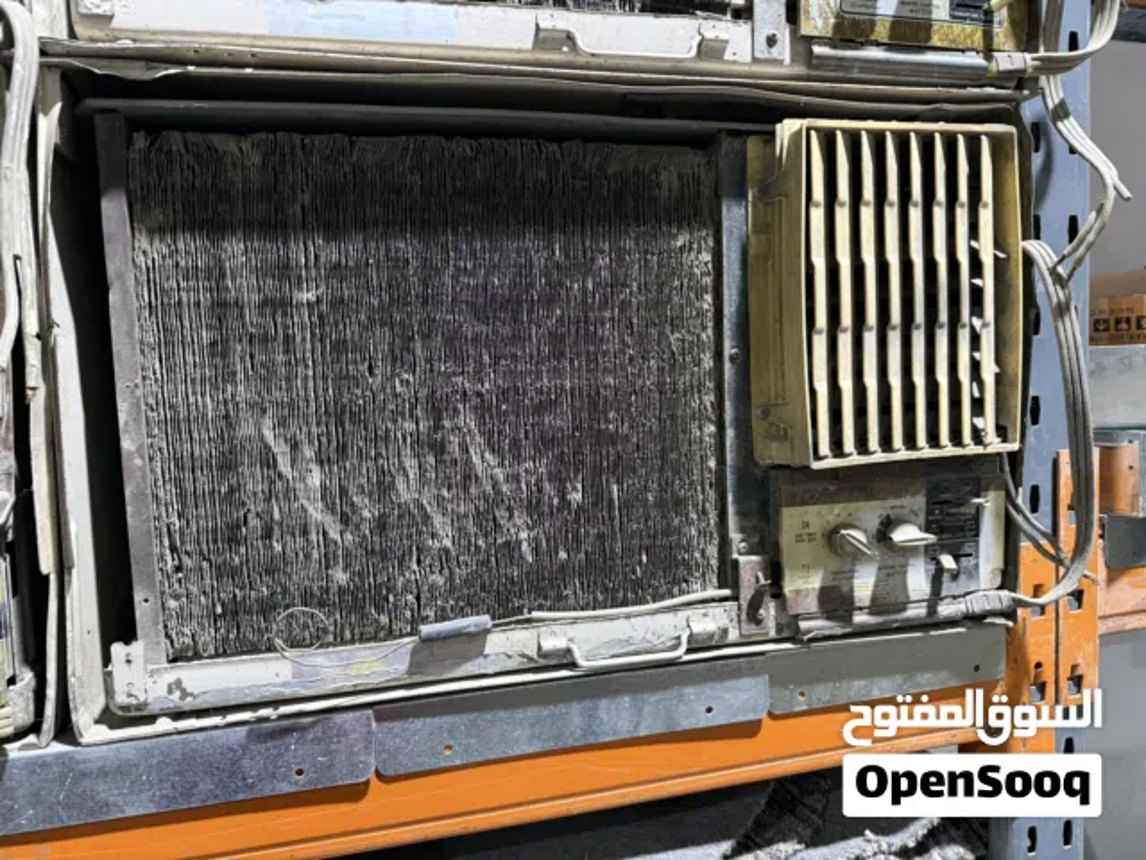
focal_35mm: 24
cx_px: 573
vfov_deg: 56.8
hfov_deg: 71.6
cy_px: 430
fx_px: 795
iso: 320
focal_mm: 6.76
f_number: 1.78
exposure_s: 1/50
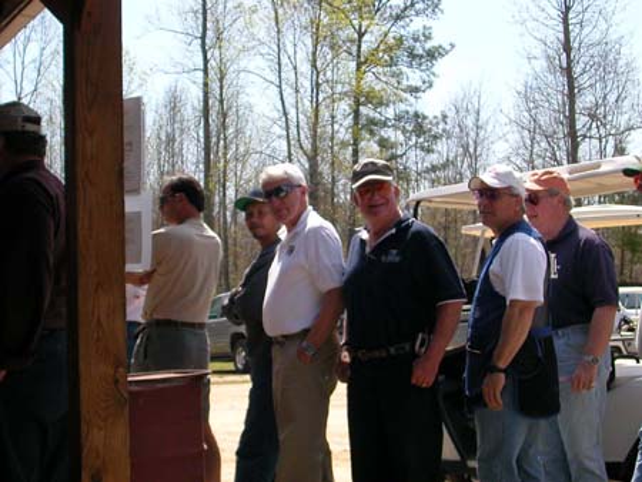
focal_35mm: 64
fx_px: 1188
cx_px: 321
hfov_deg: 30.3
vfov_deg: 23.0
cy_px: 241
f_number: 3.5
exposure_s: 1/776
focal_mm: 9.7
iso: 100
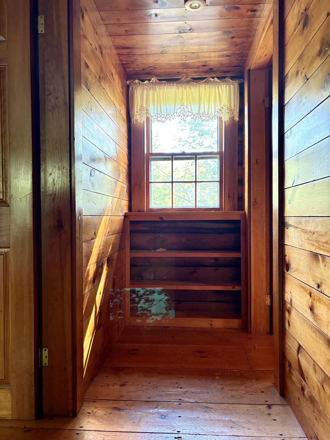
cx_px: 165
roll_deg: +0.9
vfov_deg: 67.3
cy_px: 220
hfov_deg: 53.1
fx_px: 330
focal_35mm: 26
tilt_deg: -0.6
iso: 200
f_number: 1.6
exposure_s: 1/60
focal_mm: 5.96
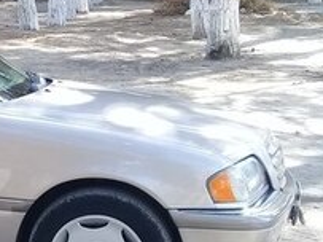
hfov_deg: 17.6
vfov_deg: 14.6
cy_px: 192
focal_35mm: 101
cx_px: -151
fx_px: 942
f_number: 2.2
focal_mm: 3.3
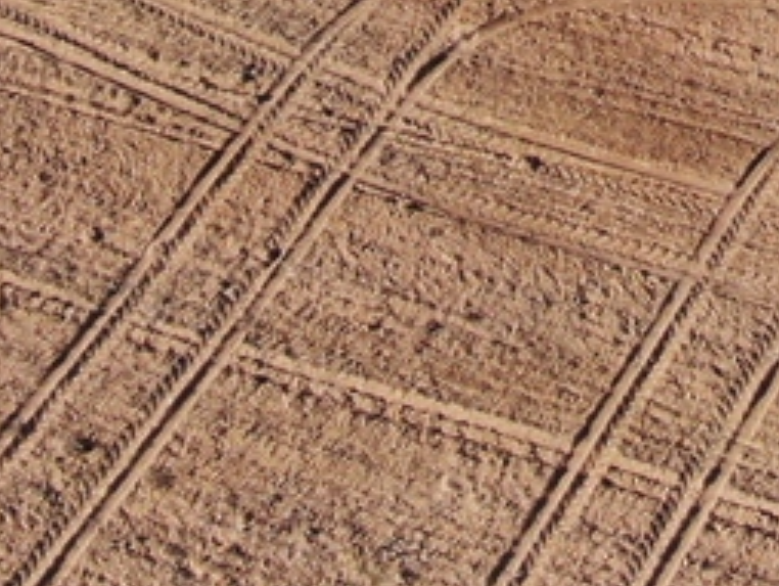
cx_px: 751
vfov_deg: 7.3
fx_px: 4212
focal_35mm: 187
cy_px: -930
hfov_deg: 10.5
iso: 100
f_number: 3.2
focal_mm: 5.69
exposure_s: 1/400
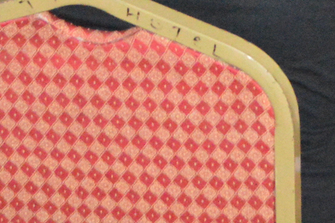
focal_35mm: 211
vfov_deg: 6.3
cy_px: -279
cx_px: 444
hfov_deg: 9.6
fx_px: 1961
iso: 6400
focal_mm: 26
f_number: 5.6
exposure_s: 1/160
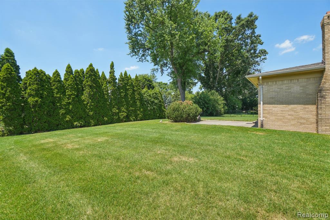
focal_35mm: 15
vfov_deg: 77.3
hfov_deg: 100.4
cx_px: 165
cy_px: 110
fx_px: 137
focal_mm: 10
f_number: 8
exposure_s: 1/200
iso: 100
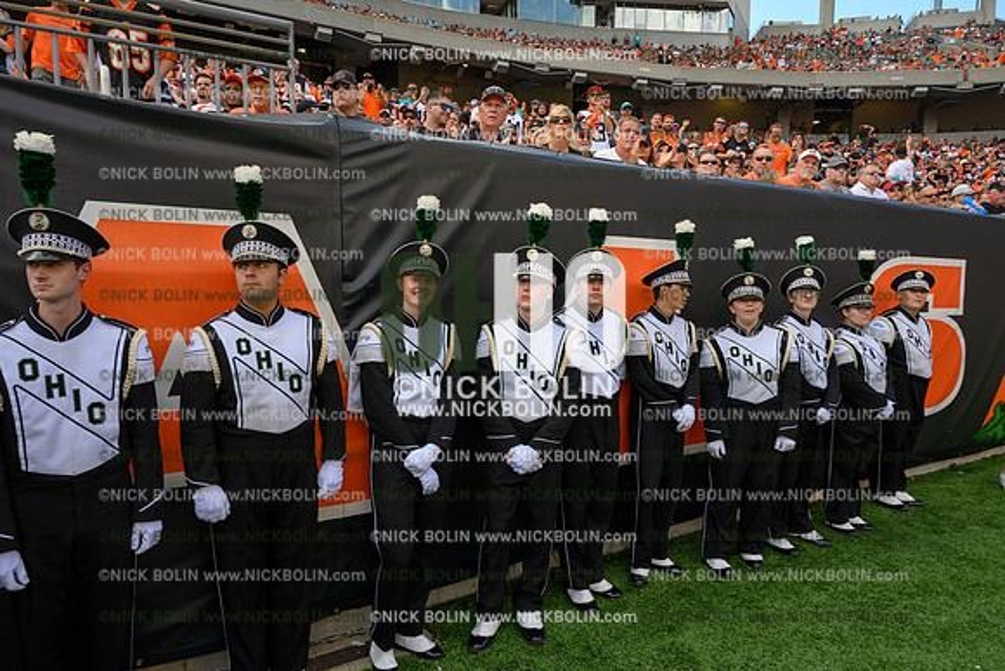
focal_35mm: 24
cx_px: 502
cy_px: 336
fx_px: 670
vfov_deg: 53.2
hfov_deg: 73.7
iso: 80
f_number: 7.1
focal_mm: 24
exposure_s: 1/60
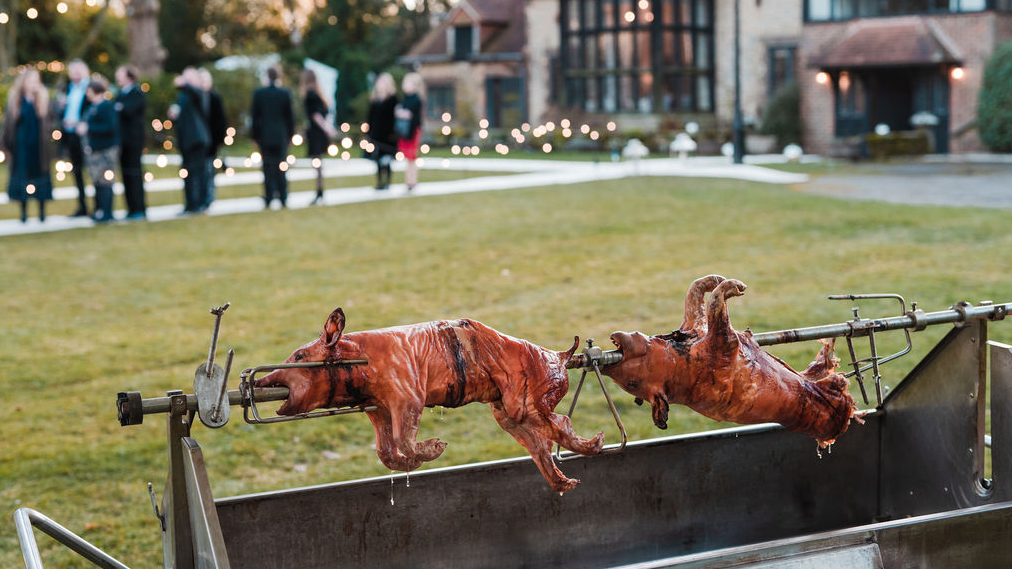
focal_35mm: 53
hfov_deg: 39.2
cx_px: 510
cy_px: 246
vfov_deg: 22.6
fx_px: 1422
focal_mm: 50
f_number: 2.8
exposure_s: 1/250
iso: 640
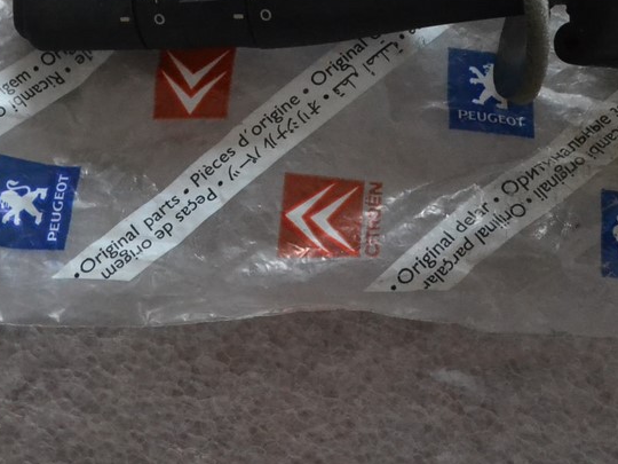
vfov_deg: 14.3
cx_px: 298
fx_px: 1803
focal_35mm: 101
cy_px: -33
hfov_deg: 19.4
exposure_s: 1/50
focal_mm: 28
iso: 3200
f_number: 4.5
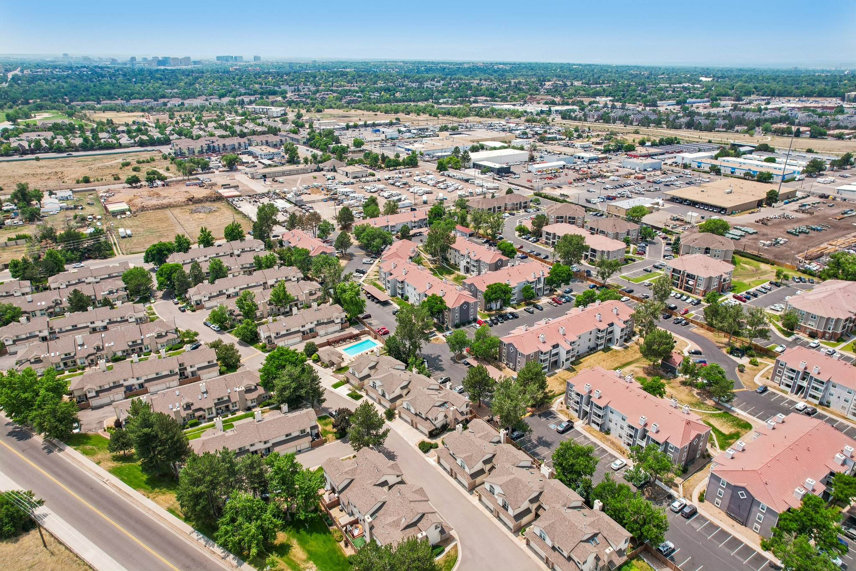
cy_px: 286
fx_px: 523
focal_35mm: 22
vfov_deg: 57.2
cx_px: 428
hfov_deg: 78.6
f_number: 2.8
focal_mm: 8.4
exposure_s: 1/400
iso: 150
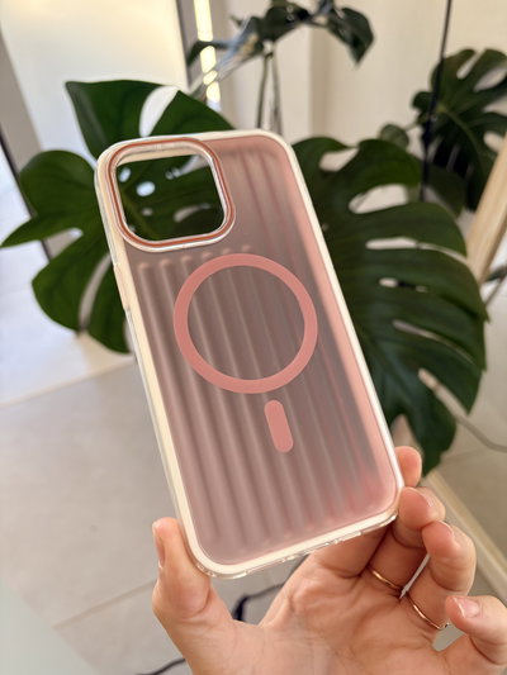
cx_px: 254
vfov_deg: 67.3
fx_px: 508
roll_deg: +6.0
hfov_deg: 53.1
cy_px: 338
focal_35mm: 26
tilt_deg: -42.4
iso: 100
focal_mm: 5.96
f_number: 1.6
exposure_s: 1/222
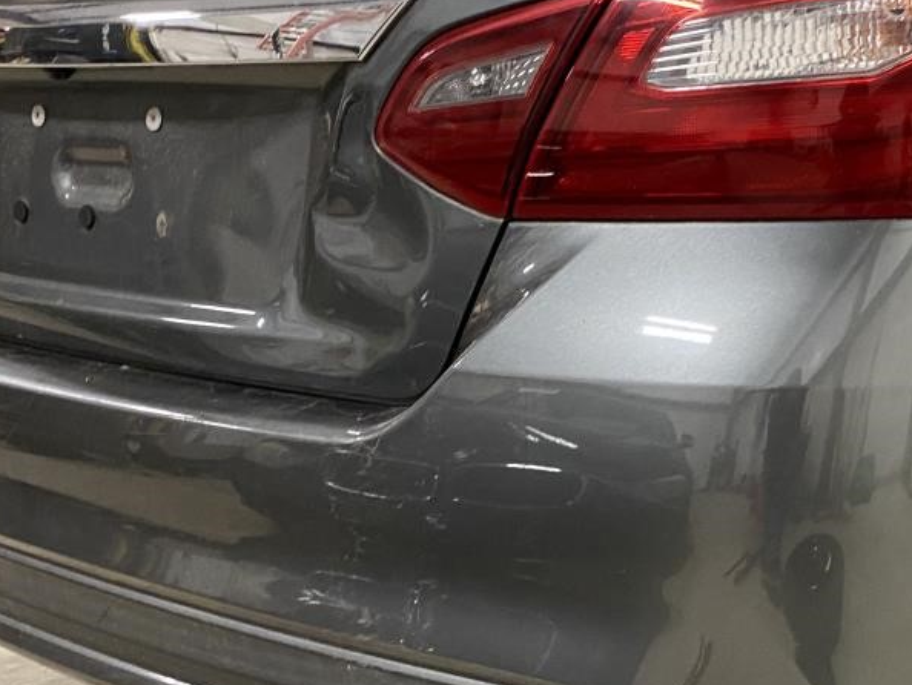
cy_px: 484
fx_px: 1476
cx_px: 672
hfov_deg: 33.7
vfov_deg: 25.9
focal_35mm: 56
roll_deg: +0.3
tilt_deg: -15.5
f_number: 1.8
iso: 500
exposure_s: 1/40
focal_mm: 4.25
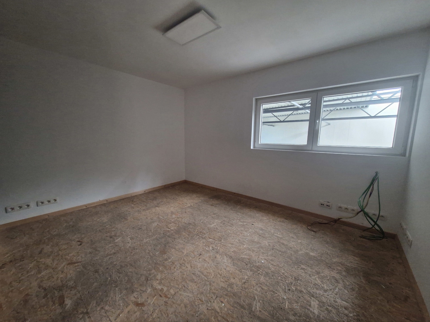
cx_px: 215
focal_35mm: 13
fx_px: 161
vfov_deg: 89.9
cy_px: 161
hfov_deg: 106.2
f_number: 2.2
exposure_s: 1/50
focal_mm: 1.74
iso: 320
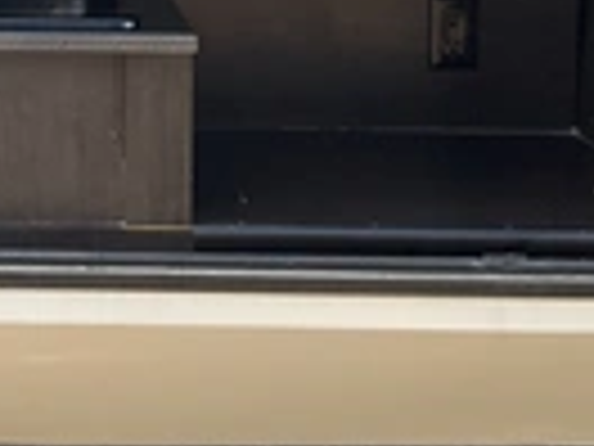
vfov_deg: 16.1
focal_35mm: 88
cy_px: -99
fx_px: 1510
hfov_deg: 21.4
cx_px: -18
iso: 25
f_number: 1.8
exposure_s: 1/412
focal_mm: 3
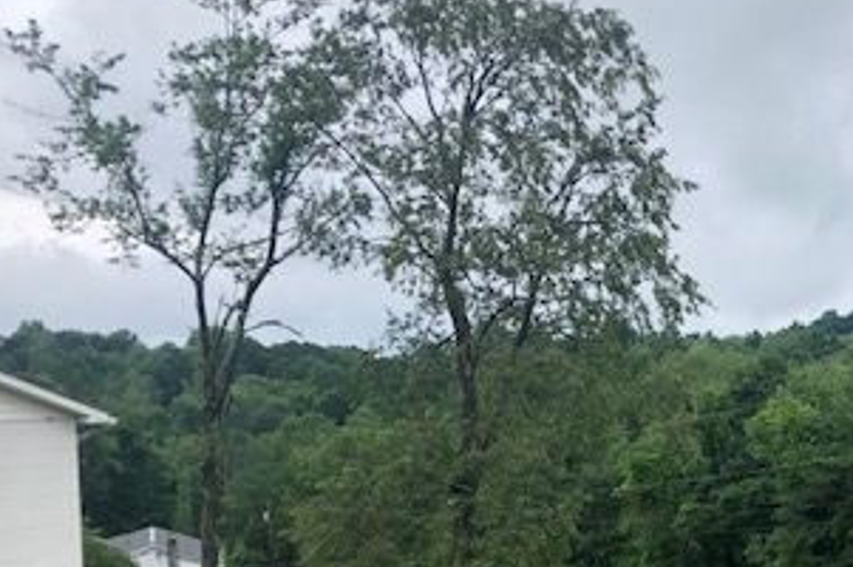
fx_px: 1467
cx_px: 606
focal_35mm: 62
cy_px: 553
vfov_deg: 21.2
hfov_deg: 32.0
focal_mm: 3.99
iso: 20
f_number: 1.8
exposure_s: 1/727
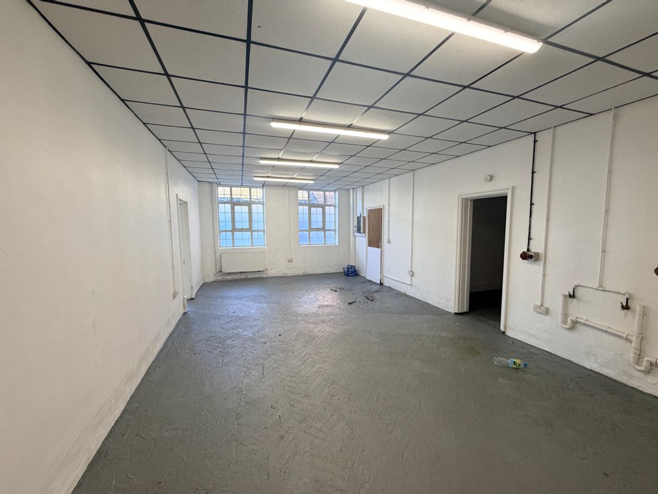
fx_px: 266
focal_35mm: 14
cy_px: 247
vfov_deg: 85.7
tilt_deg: -4.7
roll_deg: +0.7
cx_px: 329
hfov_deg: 102.1
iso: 160
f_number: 2.2
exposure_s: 1/100
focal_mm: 2.22
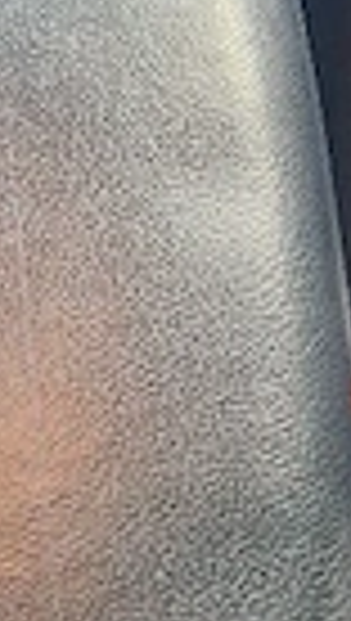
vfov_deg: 14.4
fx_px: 2390
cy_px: -108
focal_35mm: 145
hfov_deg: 8.4
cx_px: 0
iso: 320
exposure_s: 1/100
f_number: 1.8
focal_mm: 5.4
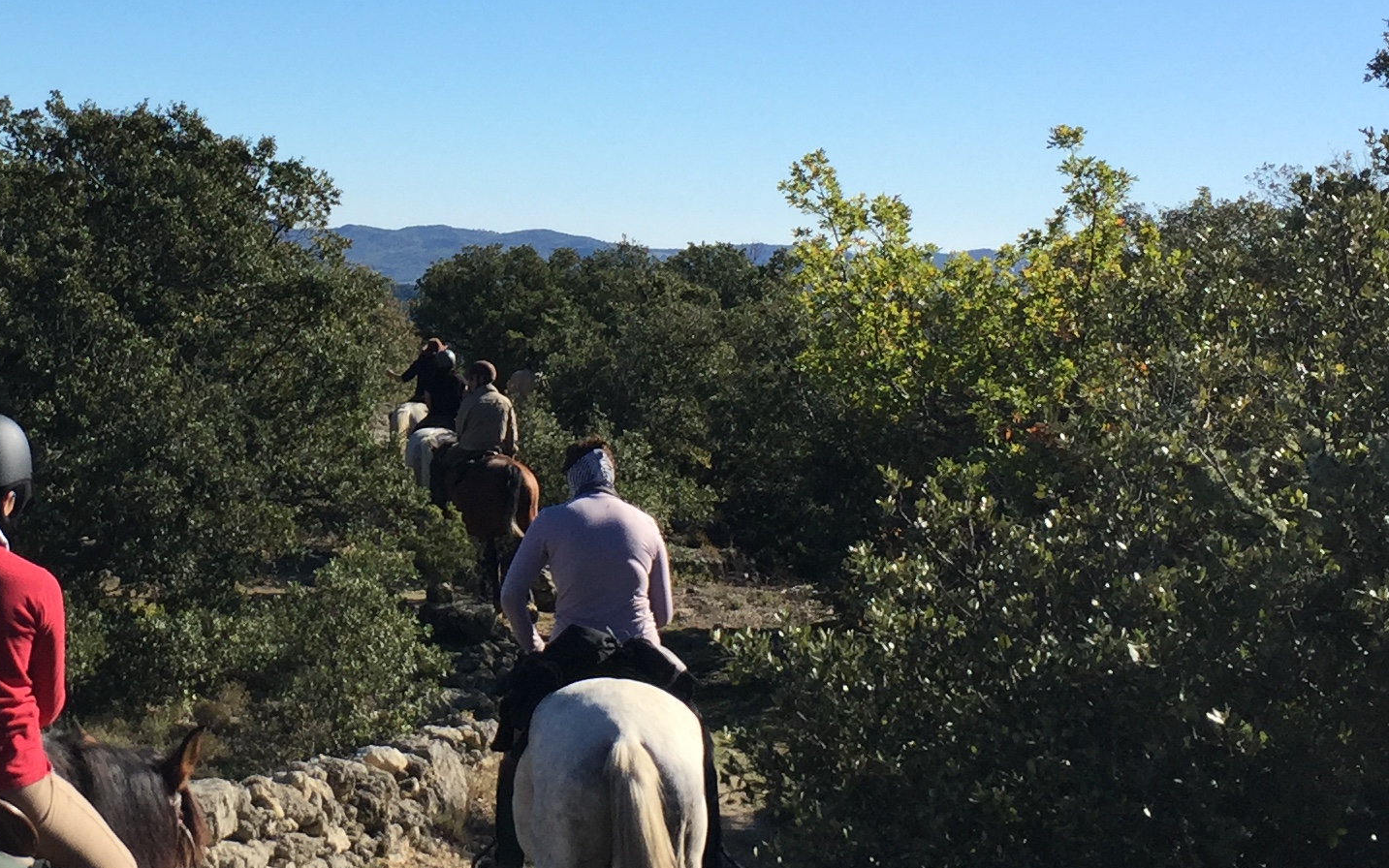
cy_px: 270
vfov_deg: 18.5
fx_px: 2650
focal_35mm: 70
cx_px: 327
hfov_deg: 28.9
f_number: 2.2
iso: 32
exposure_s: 1/1883
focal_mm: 4.15
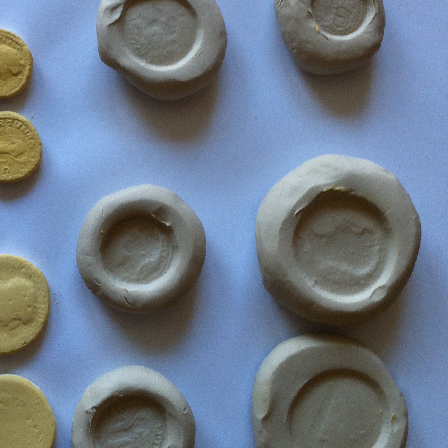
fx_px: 908
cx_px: 192
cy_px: 159
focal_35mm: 62
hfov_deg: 27.7
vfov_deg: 27.6
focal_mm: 3.85
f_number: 2.8
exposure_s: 1/30
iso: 80
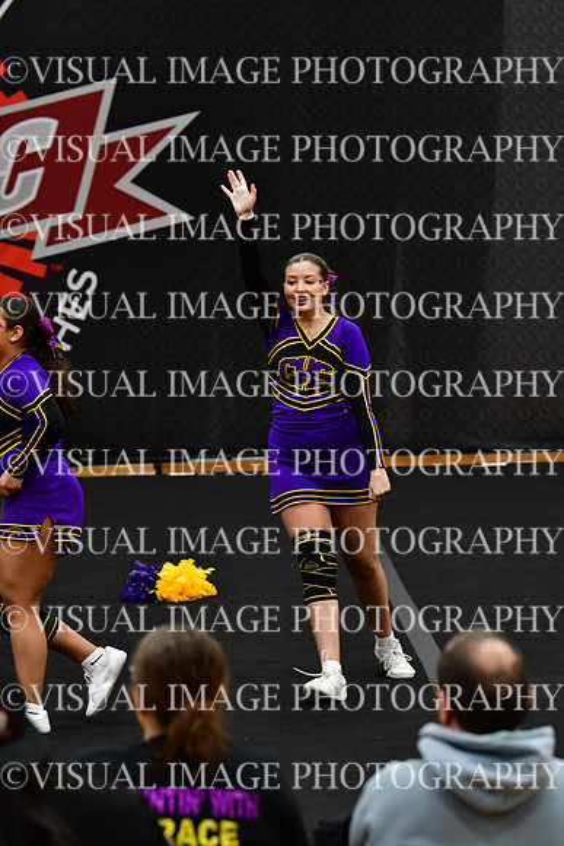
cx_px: 282
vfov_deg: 11.8
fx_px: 4086
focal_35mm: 174
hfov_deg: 7.9
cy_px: 423
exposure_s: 1/500
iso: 4000
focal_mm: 116
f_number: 4
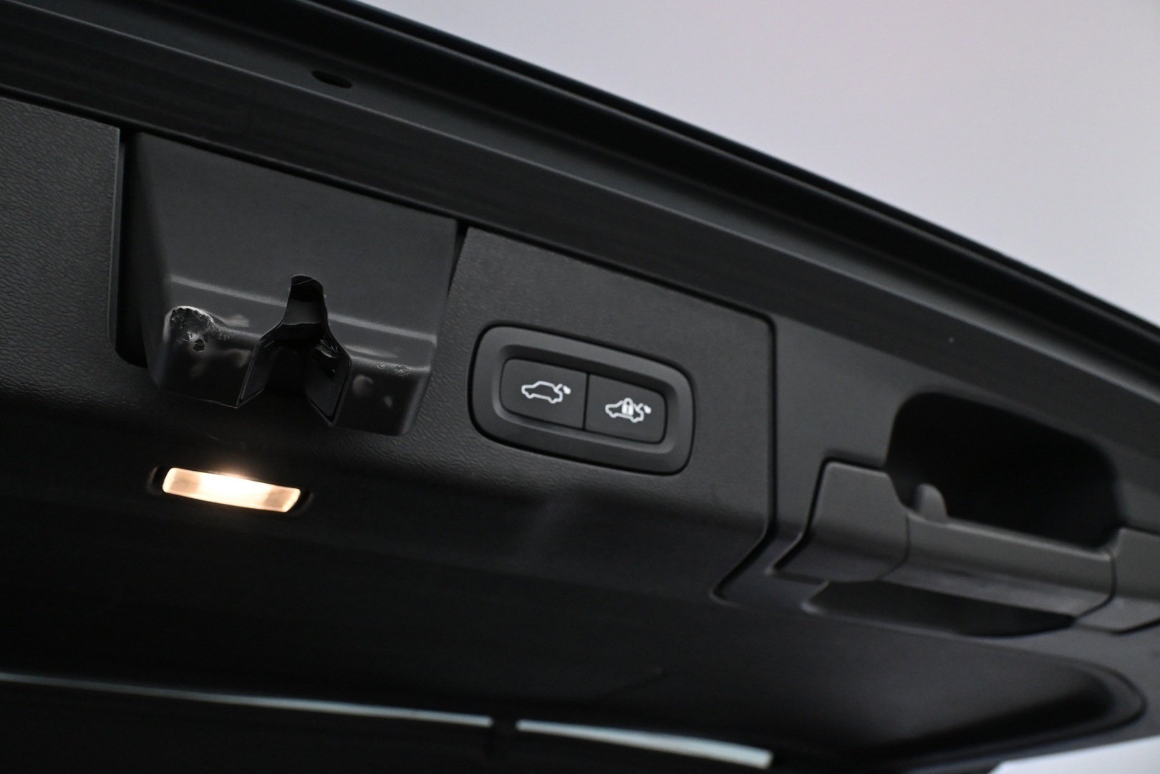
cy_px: 387
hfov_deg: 57.2
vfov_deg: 40.0
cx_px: 580
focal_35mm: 33
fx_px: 1063
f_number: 6.3
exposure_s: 1/160
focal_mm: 22
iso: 4000
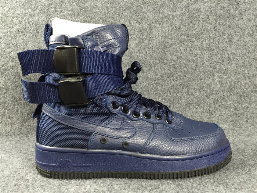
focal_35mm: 29
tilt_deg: -4.8
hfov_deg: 61.7
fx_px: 215
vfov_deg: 48.2
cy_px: 96
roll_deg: +0.1
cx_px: 128
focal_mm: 4.15
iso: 250
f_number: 2.2
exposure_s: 1/33
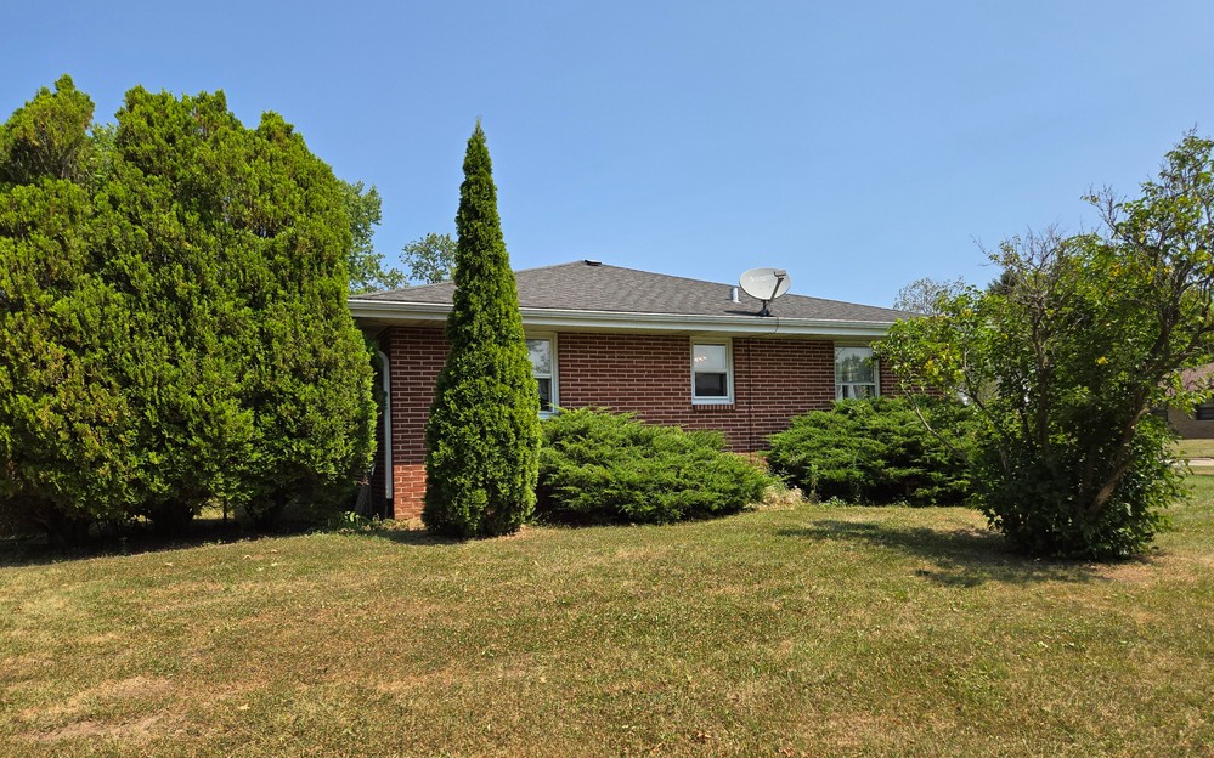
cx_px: 611
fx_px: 827
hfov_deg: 72.6
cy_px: 407
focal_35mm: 25
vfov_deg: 49.2
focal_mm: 5.4
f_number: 1.8
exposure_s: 1/1422
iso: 25
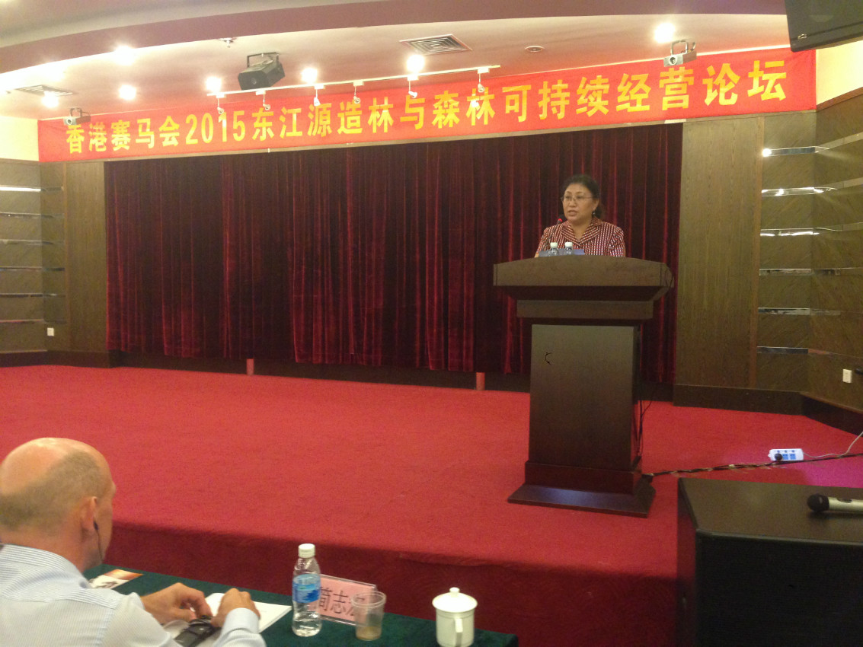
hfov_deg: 55.3
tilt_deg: -1.5
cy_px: 324
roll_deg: -0.4
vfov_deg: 43.0
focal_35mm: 33
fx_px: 823
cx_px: 432
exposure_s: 1/20
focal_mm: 4.12
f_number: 2.4
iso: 320
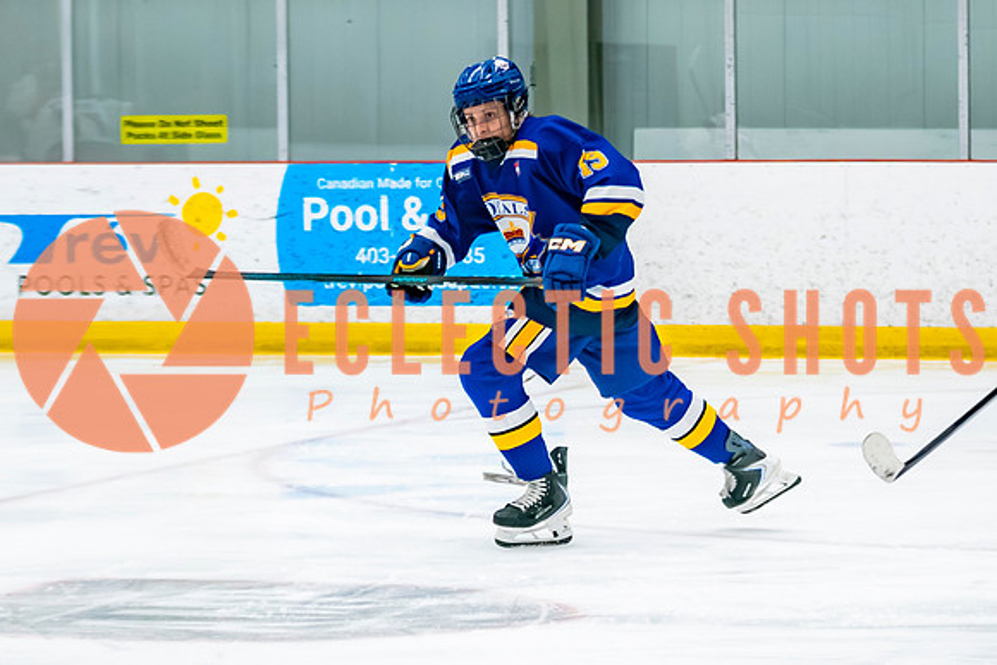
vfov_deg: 7.9
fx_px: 4817
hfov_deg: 11.8
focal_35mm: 174
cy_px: 384
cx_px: 663
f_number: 2.8
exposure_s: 1/640
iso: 1600
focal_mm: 70
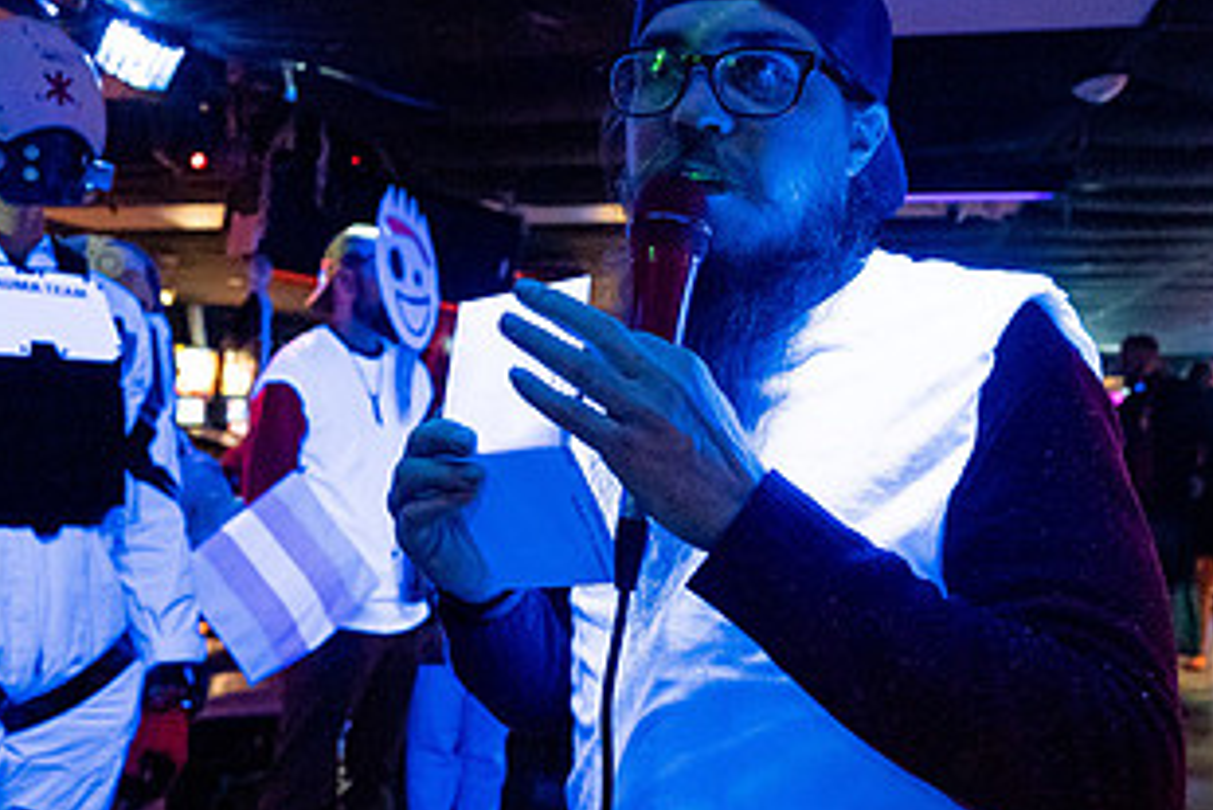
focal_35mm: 31
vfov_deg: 42.3
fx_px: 1045
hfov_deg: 60.1
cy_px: 354
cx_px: 683
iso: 3200
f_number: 2.8
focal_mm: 14
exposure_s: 1/160
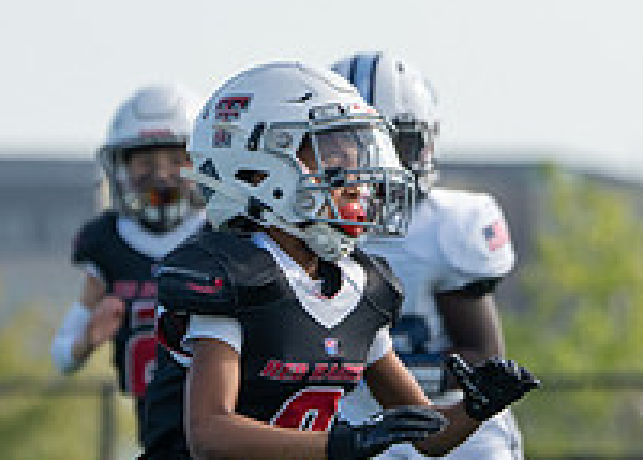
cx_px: 645
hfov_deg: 2.2
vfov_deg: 1.6
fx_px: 16825
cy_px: 315
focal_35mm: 921
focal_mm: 256
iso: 500
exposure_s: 1/1250
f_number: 5.6
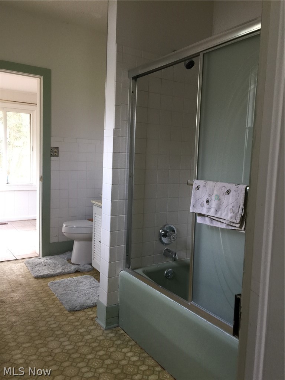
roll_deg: -2.2
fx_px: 318
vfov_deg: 61.7
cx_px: 142
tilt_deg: -5.8
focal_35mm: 29
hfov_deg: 48.2
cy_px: 190
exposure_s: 1/30
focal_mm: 4.15
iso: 32
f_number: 2.2
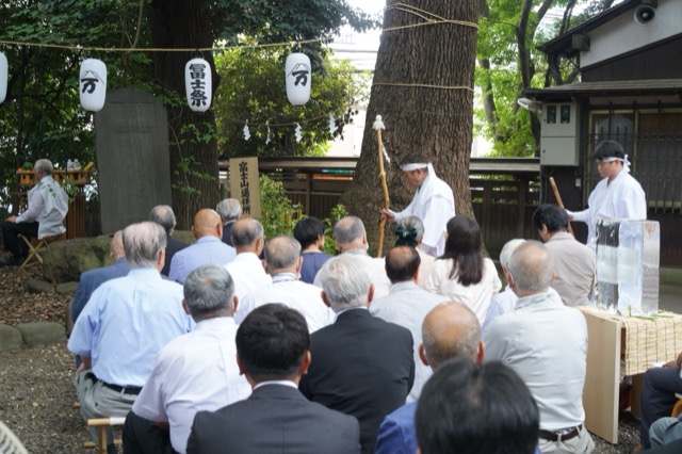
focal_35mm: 44
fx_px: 833
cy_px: 227
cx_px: 341
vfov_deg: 30.5
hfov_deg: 44.5
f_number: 6.3
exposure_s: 1/100
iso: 1000
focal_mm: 44
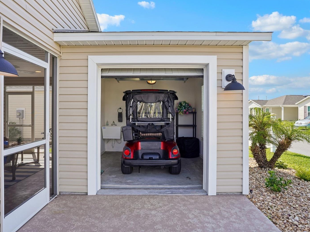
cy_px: 116
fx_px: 188
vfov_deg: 63.4
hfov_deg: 78.9
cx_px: 148
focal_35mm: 21
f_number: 10
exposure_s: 1/40
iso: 100
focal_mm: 19
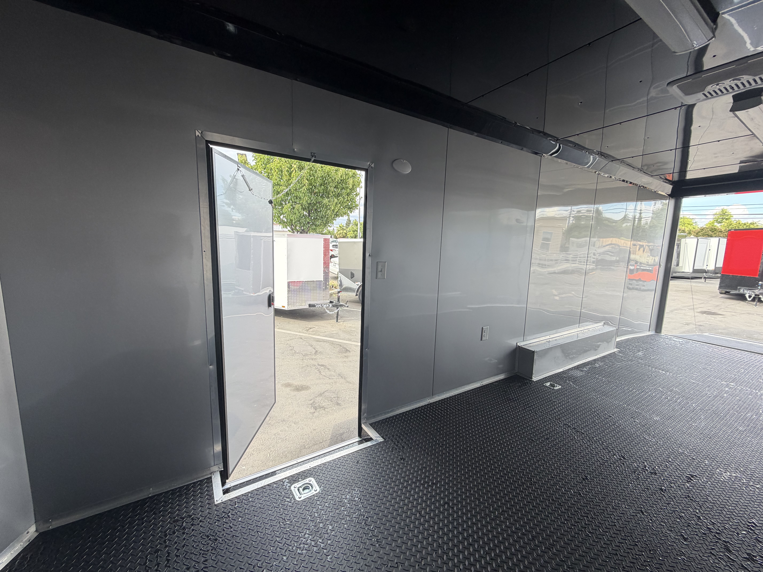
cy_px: 286
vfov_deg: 85.7
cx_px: 382
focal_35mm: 14
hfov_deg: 102.1
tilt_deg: -8.8
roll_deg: -1.7
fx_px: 309
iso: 40
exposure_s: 1/132
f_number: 2.2
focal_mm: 2.22
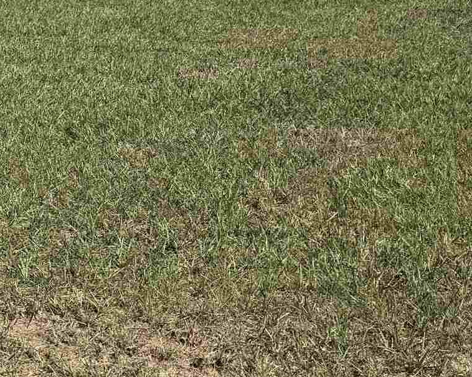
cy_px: 68
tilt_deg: -8.1
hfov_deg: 17.5
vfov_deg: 16.1
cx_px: -300
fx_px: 1327
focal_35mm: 95
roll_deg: +1.4
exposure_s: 1/4673
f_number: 1.78
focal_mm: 6.76
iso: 80
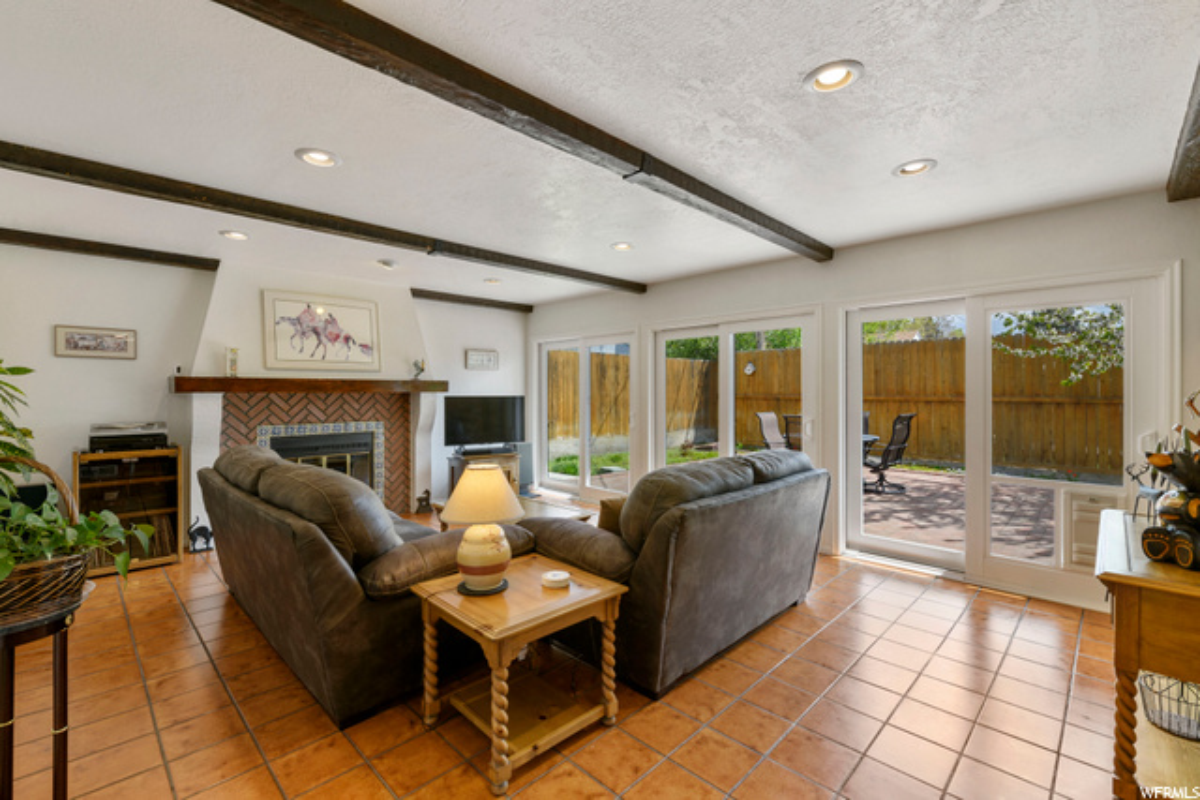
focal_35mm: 16
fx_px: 533
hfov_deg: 96.7
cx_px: 600
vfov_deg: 73.8
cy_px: 400
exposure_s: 1/10
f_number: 9
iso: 200
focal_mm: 16
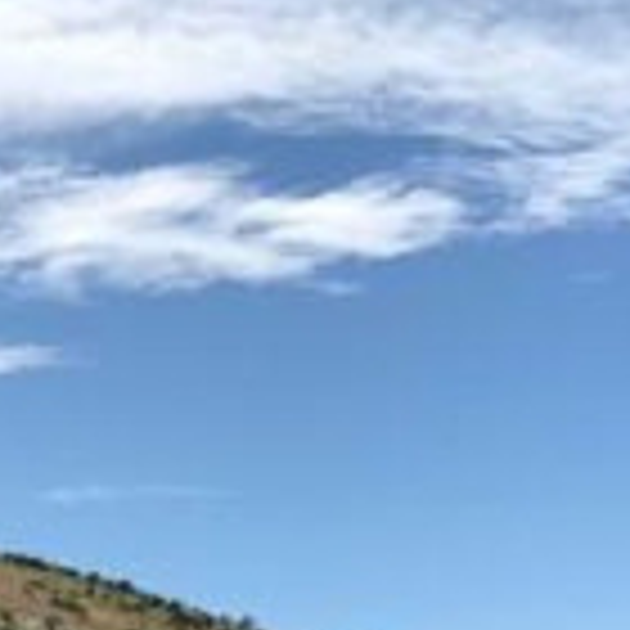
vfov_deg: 14.6
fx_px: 2327
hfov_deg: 15.3
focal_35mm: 113
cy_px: 882
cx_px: 135
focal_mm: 3.99
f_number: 1.8
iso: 20
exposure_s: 1/2208
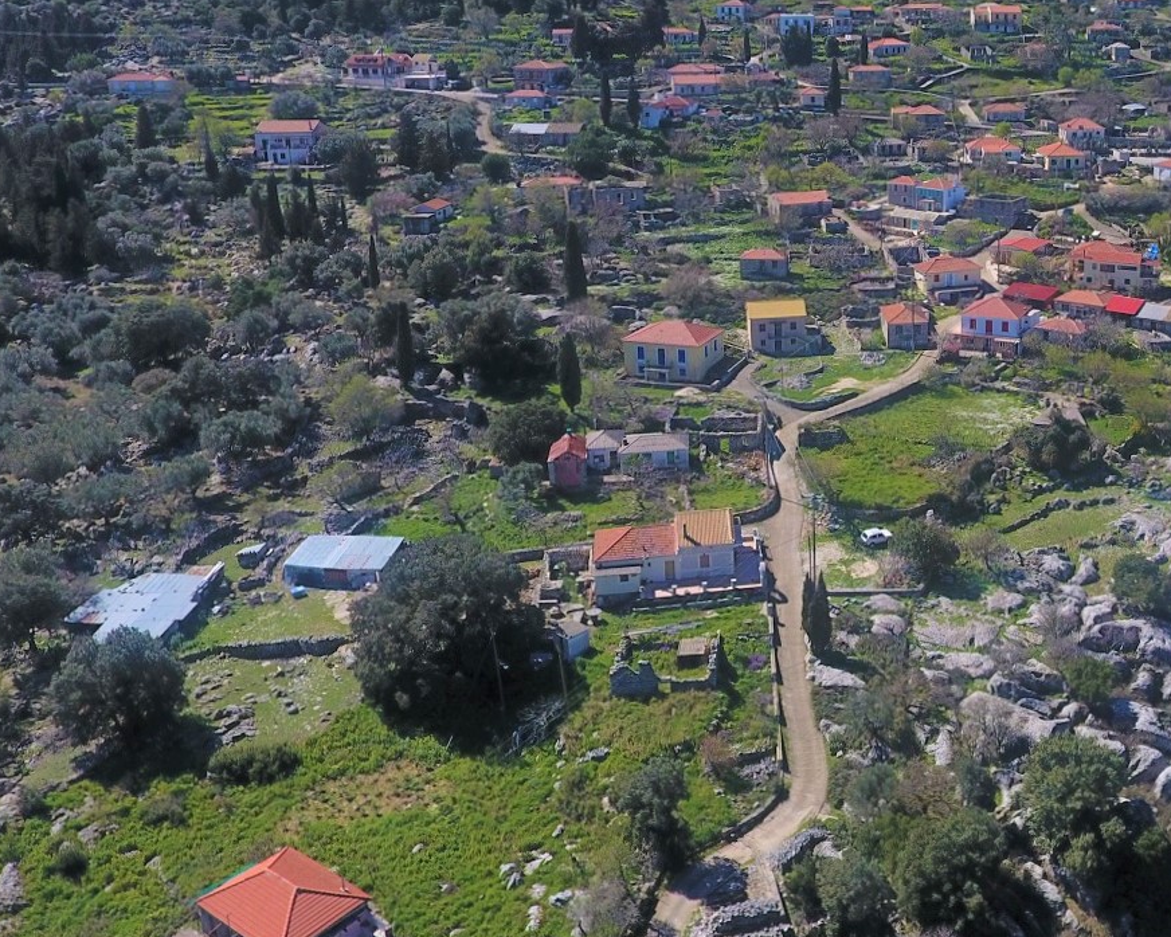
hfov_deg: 48.7
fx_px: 1213
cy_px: 245
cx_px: 929
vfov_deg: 41.1
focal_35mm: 35
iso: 100
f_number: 2.8
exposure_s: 1/1013
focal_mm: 3.61
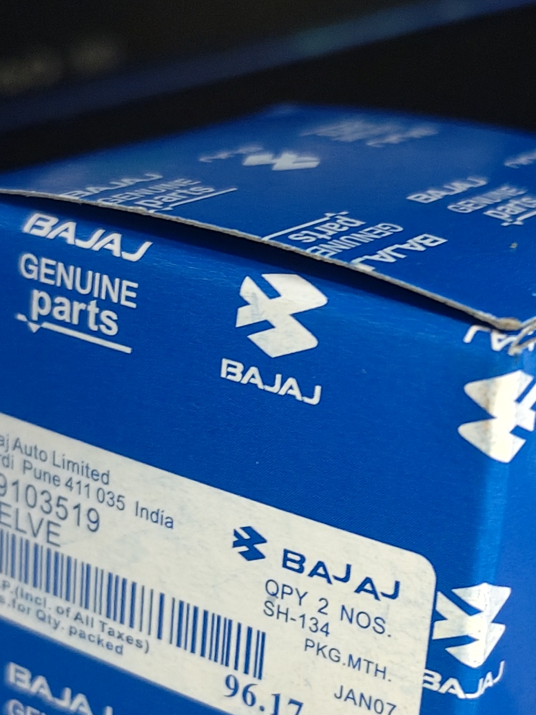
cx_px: 270
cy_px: 465
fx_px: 1507
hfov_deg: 20.2
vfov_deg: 26.6
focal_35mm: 73
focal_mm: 5.56
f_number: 1.88
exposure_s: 1/33.3
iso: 1265
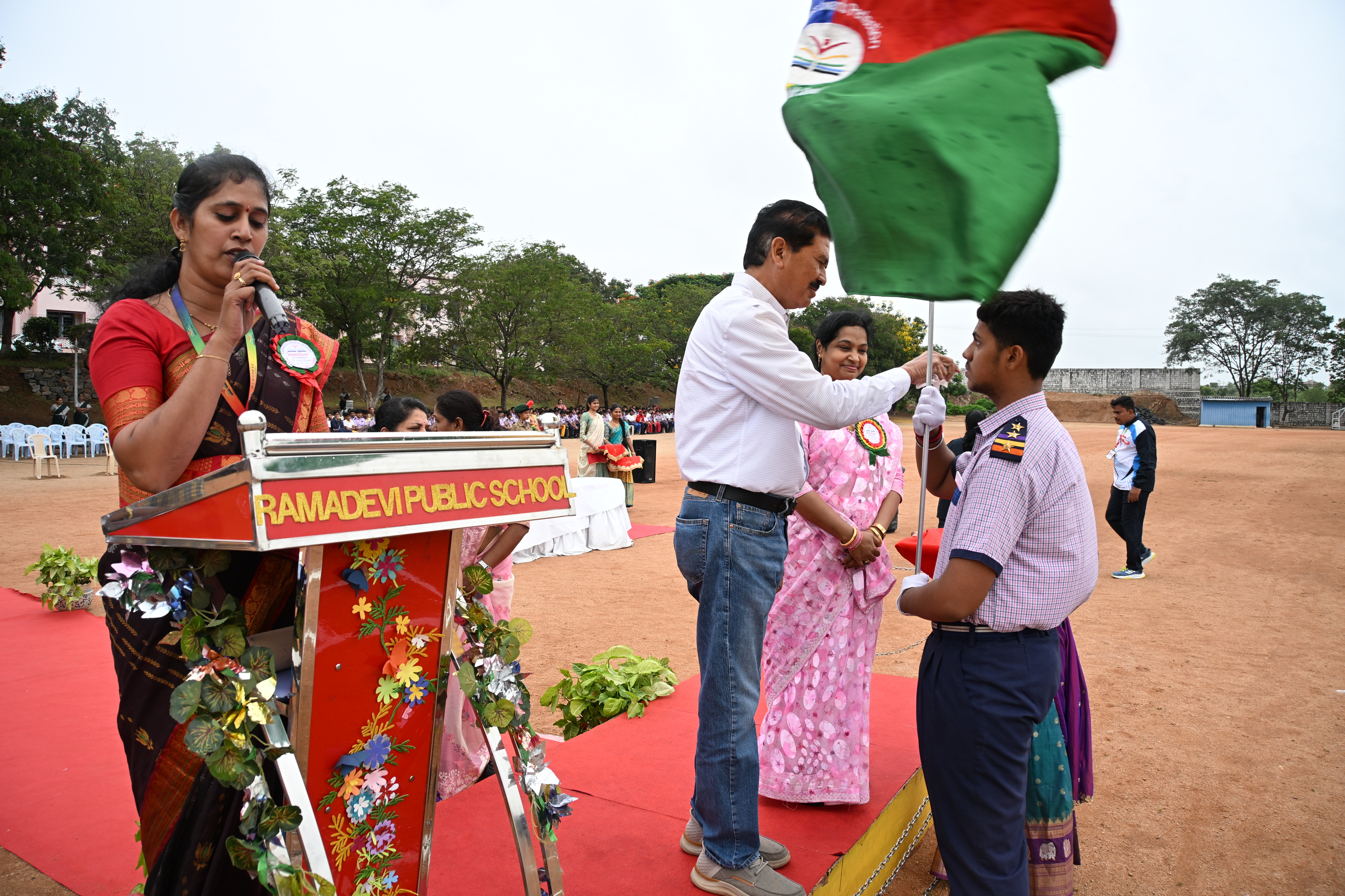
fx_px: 1709
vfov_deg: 29.4
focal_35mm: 46
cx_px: 672
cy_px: 448
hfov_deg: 43.0
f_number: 7.1
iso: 100
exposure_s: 1/200
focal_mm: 30.5
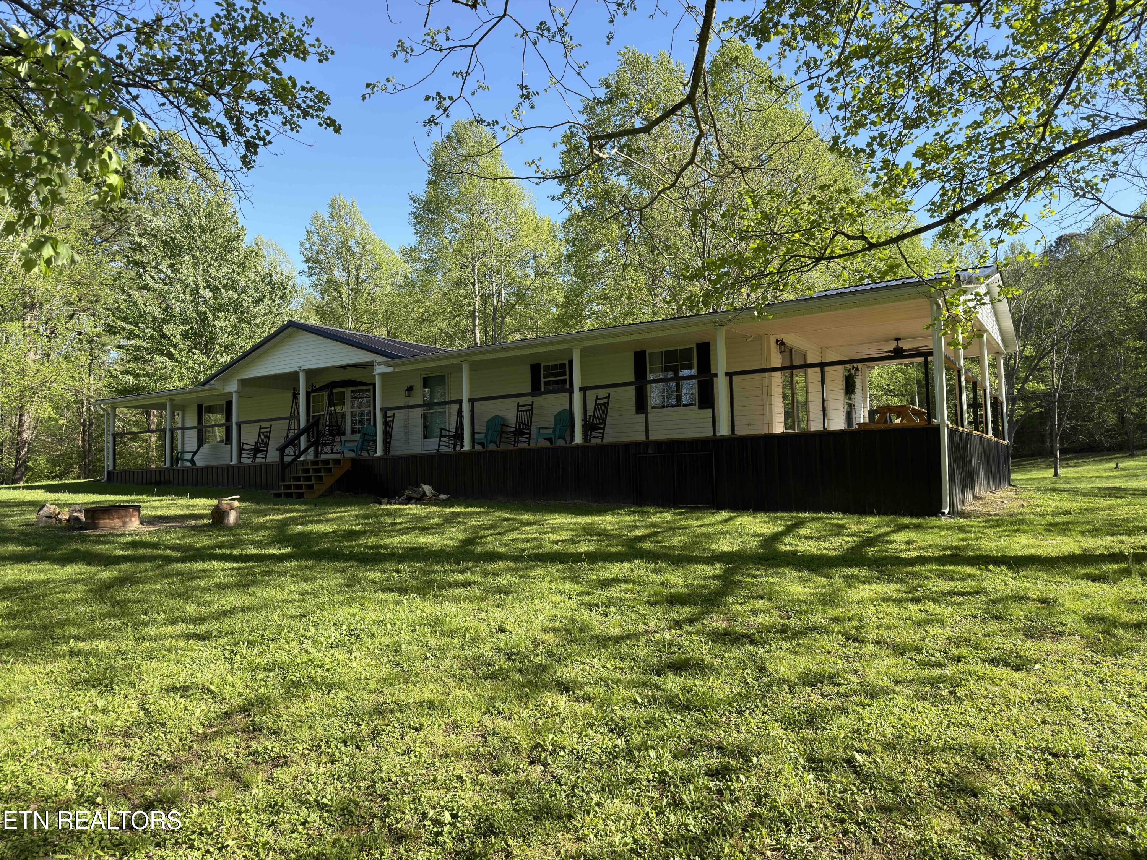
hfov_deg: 71.6
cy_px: 430
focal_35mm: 24
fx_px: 795
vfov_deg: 56.8
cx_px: 574
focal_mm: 6.76
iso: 64
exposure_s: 1/1086
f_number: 1.78
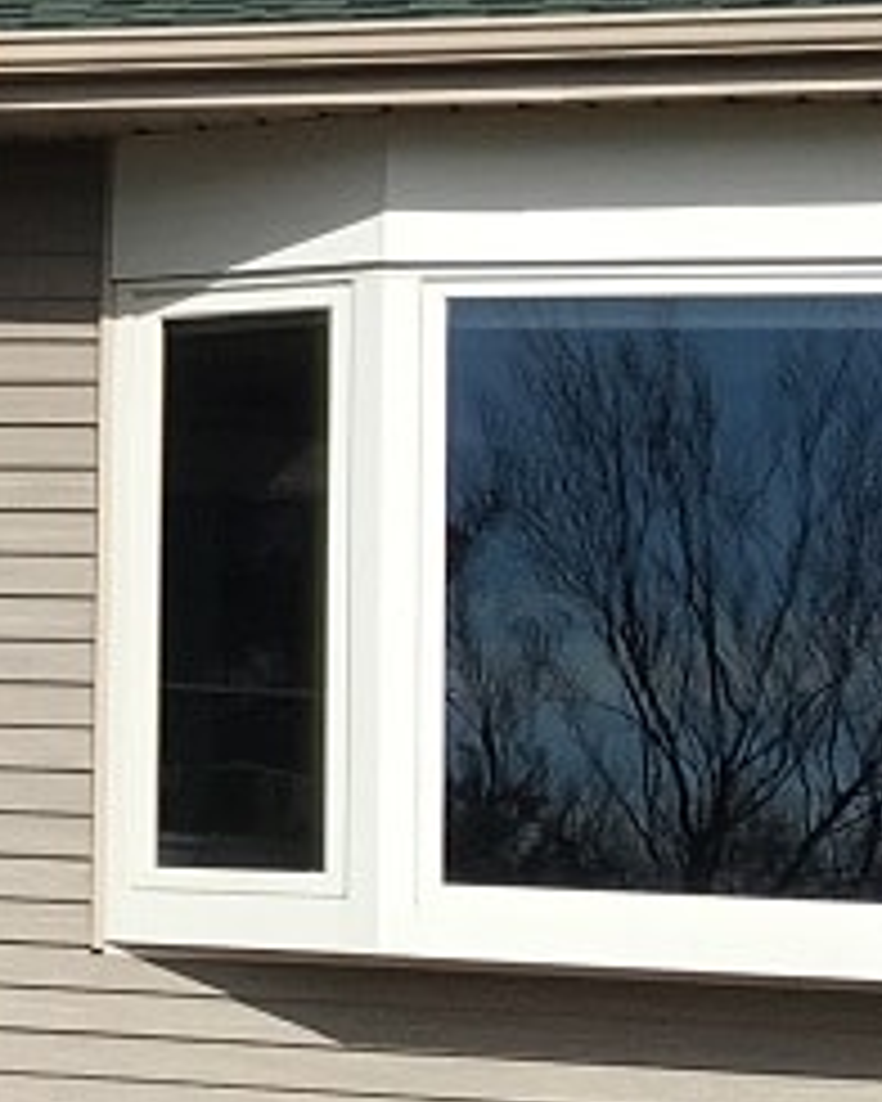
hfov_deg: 7.9
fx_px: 5286
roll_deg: -3.2
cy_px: 387
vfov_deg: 11.9
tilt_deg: +5.1
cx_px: -1984
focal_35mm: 162
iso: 25
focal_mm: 4.15
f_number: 2.2
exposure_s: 1/1603
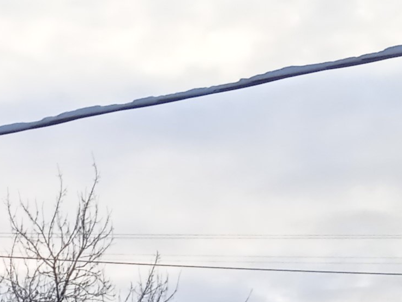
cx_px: -312
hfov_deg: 11.6
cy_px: 808
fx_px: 1835
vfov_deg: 8.3
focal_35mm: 158
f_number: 2.2
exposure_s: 1/195
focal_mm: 3.43
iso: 111
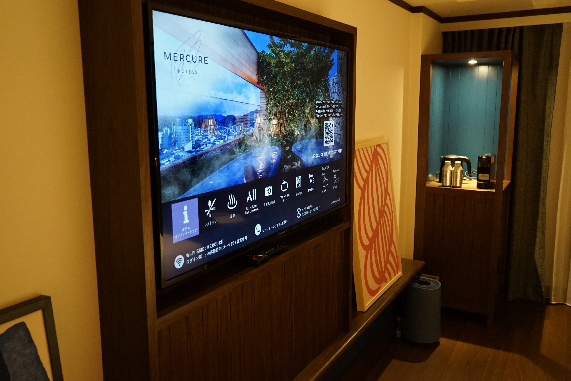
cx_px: 286
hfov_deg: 60.3
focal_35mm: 31
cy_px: 190
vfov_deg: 42.4
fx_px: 492
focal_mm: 31
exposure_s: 1/60
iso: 6400
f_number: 5.6
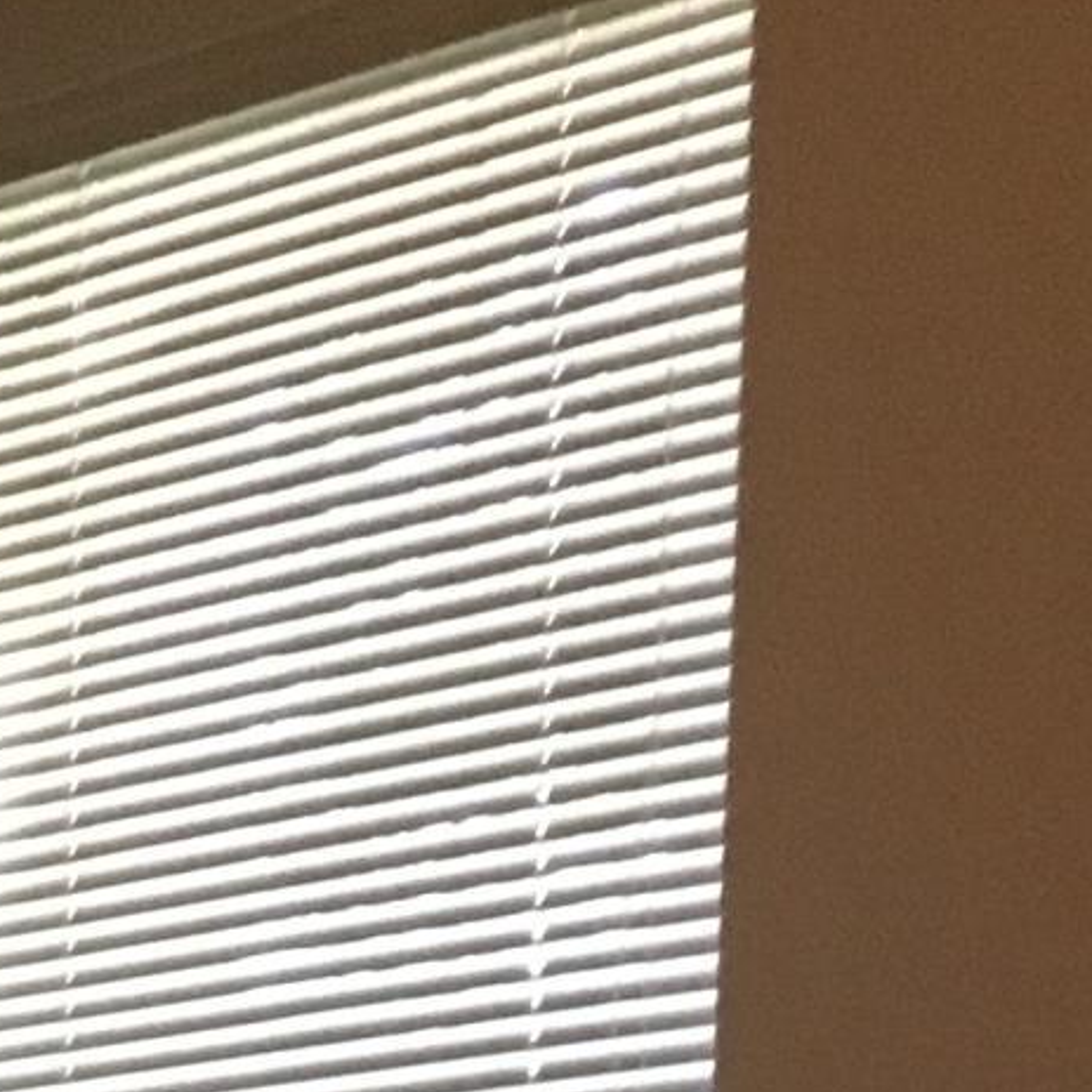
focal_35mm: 166
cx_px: -1932
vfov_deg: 9.4
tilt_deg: -7.1
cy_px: 2587
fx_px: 5925
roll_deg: +1.9
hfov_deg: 9.0
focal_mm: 4.15
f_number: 2.2
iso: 200
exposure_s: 1/24
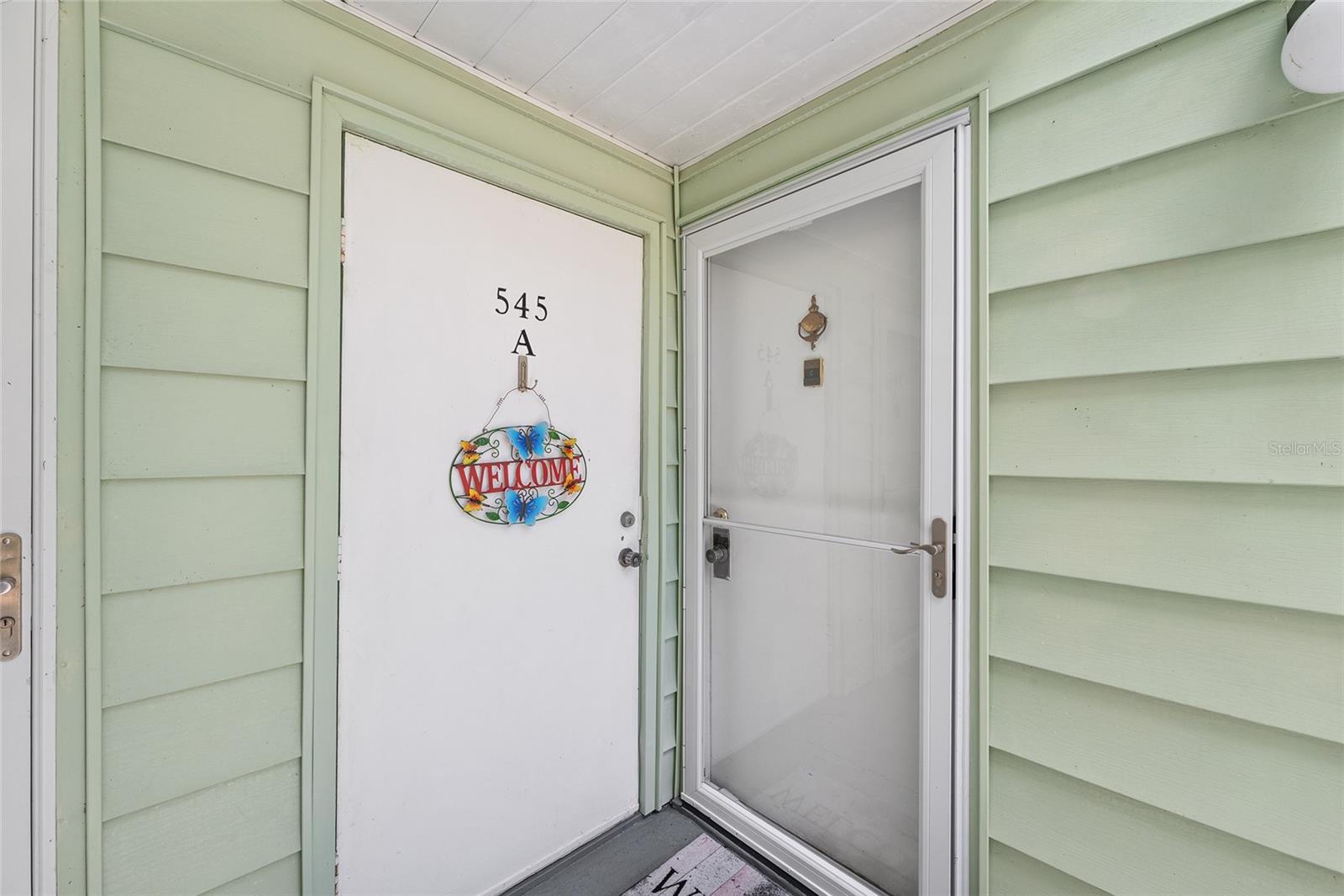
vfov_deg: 81.2
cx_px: 672
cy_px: 448
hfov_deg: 104.3
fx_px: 523
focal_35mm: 14
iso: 320
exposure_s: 1/100
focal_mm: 14
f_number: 8
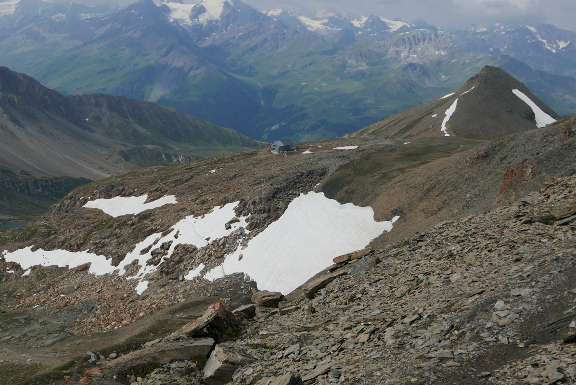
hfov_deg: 48.4
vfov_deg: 33.5
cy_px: 192
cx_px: 288
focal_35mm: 40
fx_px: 640
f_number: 5.6
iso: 200
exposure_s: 1/1300
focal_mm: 17.9
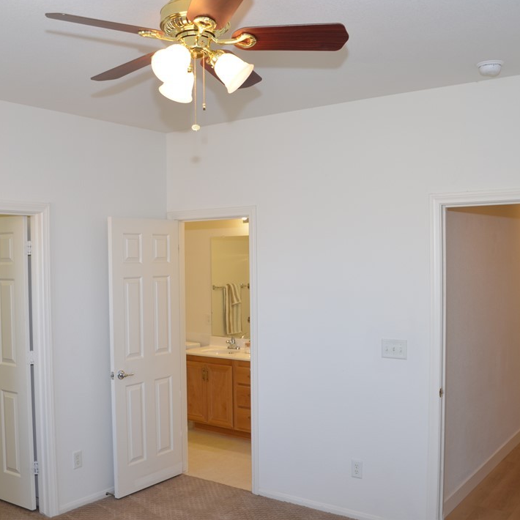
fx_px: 663
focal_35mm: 39
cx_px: 197
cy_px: 257
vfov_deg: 42.8
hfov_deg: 42.5
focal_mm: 20
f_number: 5.6
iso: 220
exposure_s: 1/60
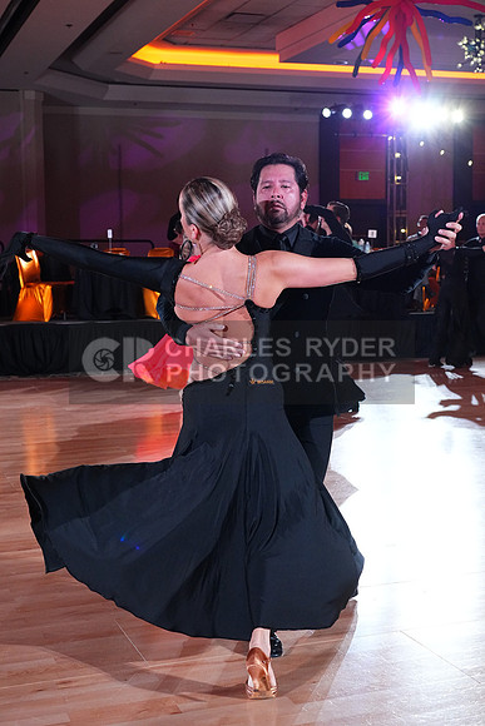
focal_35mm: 49
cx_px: 242
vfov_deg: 40.3
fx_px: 990
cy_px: 363
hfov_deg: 27.5
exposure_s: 1/400
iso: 5000
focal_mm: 49
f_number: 5
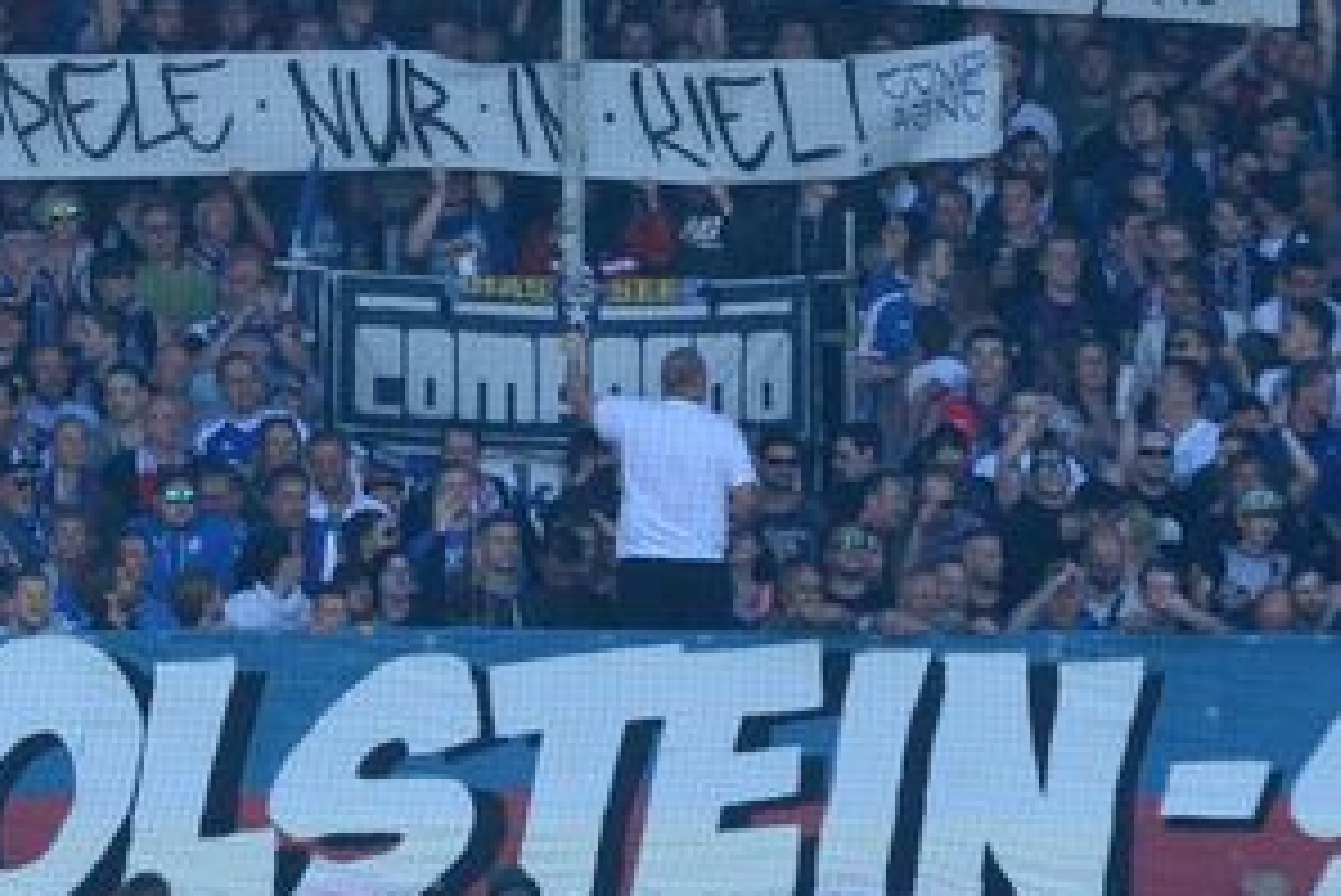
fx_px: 21354
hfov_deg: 3.6
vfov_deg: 2.4
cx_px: 576
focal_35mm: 573
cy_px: 482
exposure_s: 1/640
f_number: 10
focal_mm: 200
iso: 800
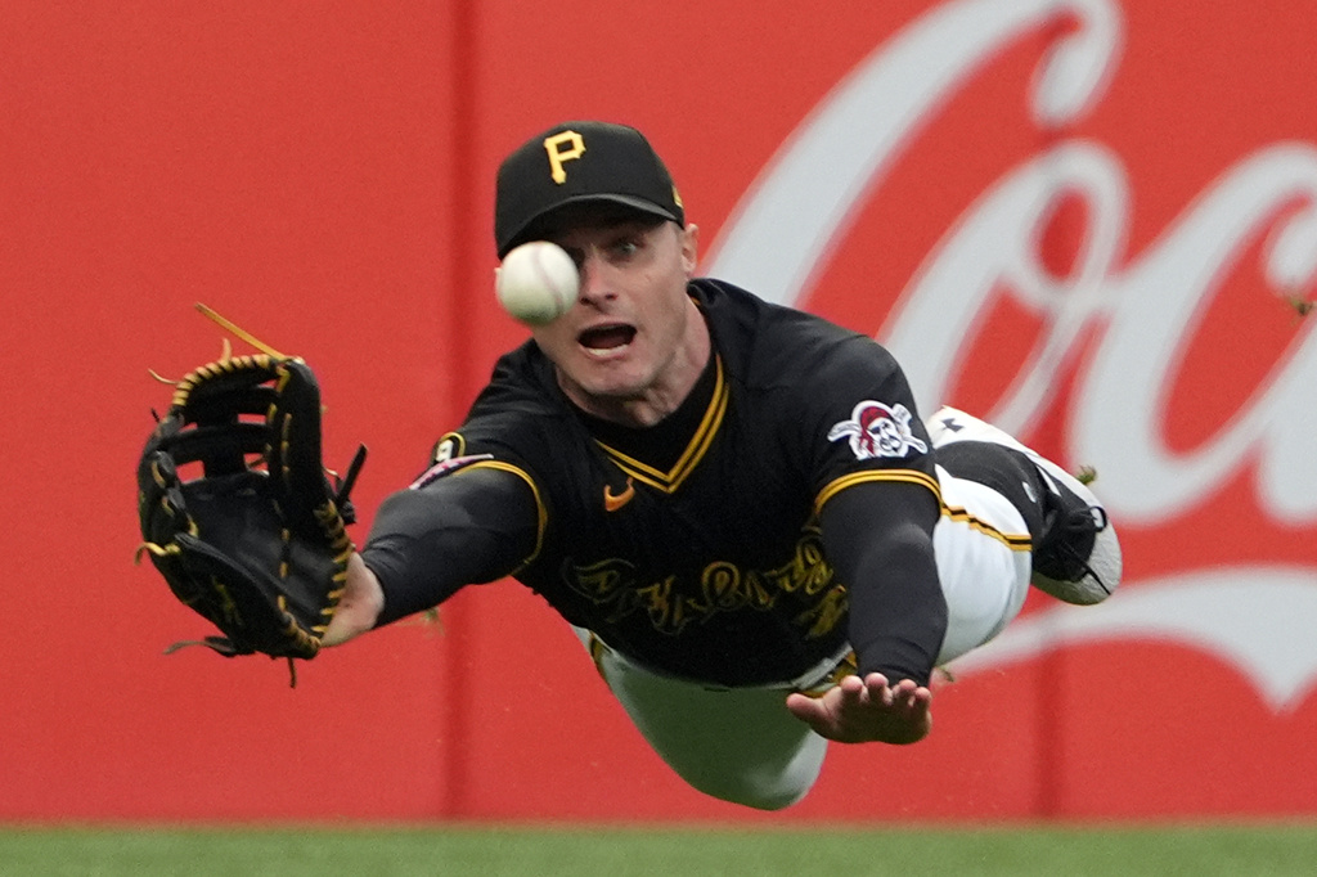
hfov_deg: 5.2
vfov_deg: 3.4
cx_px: 658
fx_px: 14628
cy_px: 438
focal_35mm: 400
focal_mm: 400
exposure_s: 1/2000
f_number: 5.6
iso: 2500
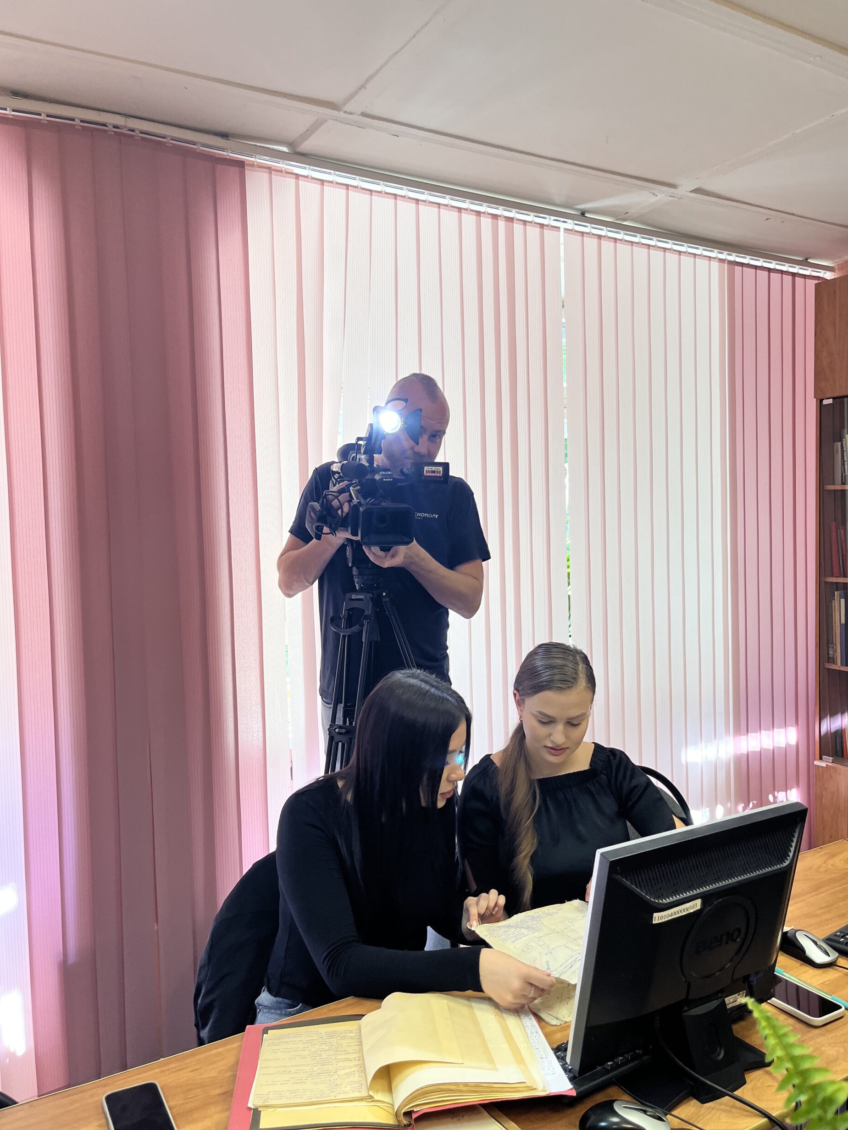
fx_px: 882
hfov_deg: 51.4
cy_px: 584
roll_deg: +2.7
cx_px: 424
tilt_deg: -3.8
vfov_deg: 65.3
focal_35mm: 27
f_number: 1.6
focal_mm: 5.1
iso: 80
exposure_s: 1/100
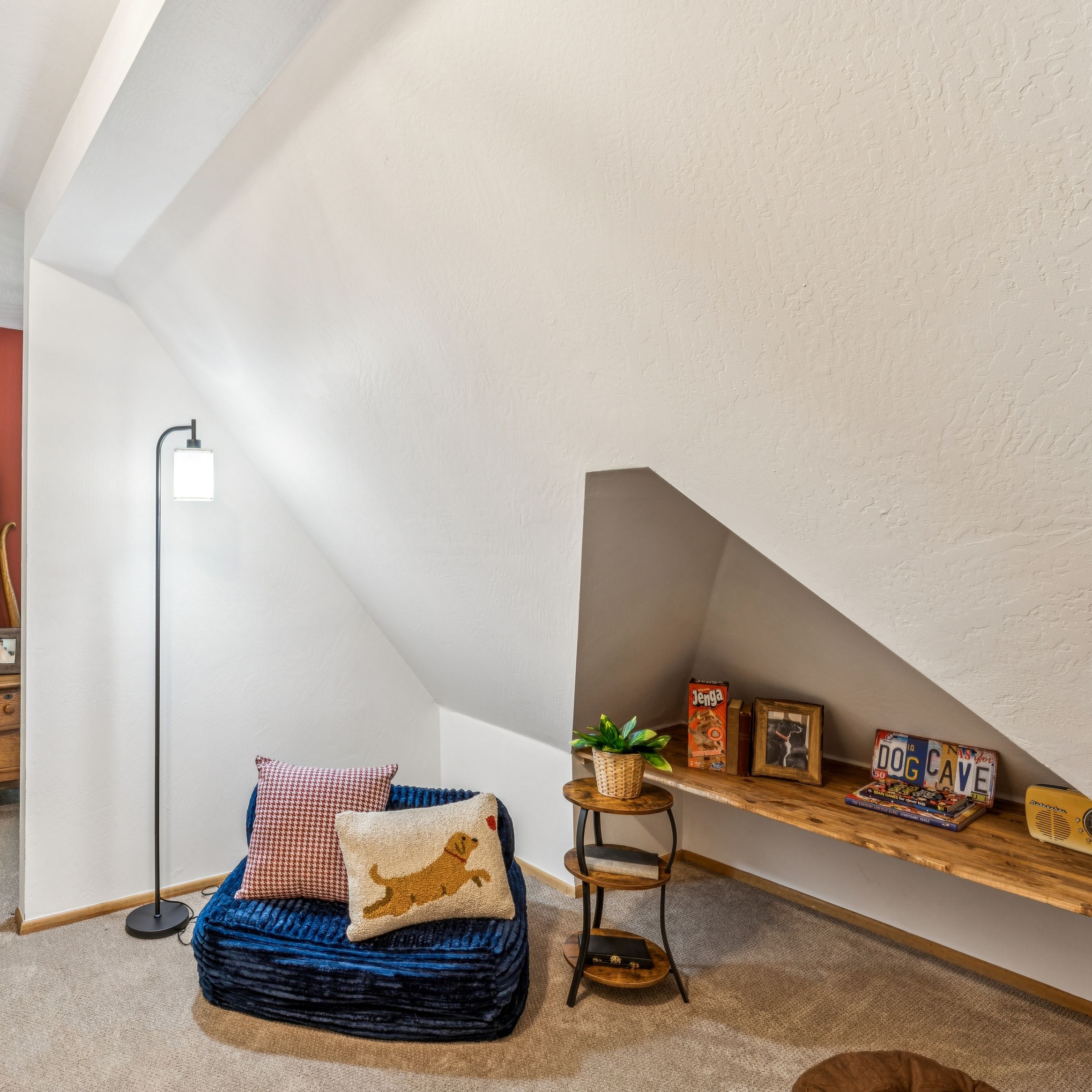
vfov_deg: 71.5
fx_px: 759
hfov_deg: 69.6
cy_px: 552
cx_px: 374
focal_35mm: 21
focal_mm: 16.2
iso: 100
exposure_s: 1.6
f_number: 13
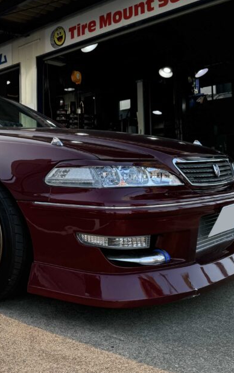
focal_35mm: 42
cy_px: 151
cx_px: -2
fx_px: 428
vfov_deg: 46.9
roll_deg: +0.6
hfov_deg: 28.6
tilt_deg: +3.5
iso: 80
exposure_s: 1/700
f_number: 1.78
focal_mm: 6.76
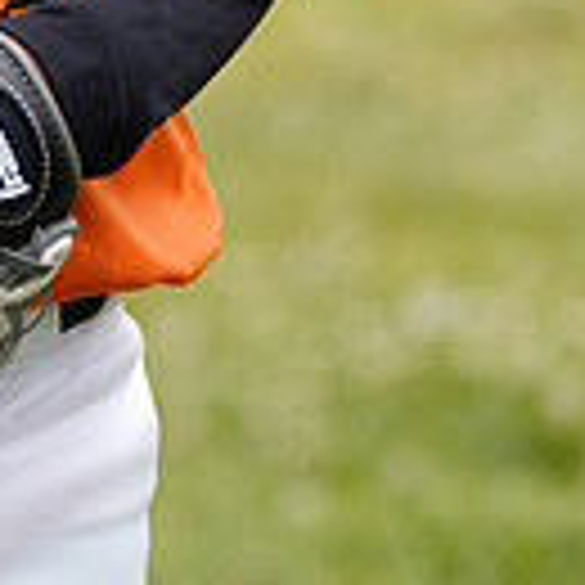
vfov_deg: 2.5
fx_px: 13384
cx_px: -254
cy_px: -630
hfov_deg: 2.5
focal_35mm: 700
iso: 50
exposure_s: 1/250
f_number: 5.6
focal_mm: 185
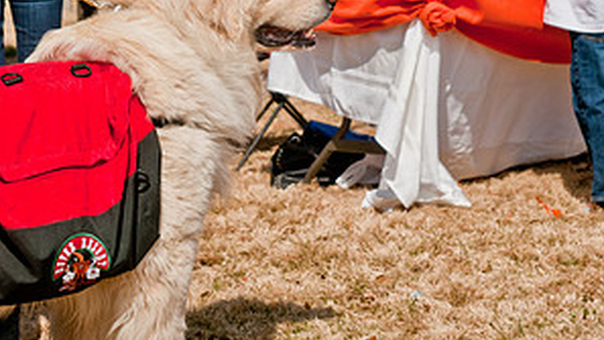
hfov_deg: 18.0
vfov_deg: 10.1
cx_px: 302
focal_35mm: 119
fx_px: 1906
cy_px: 26
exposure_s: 1/4000
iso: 400
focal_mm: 50
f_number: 5
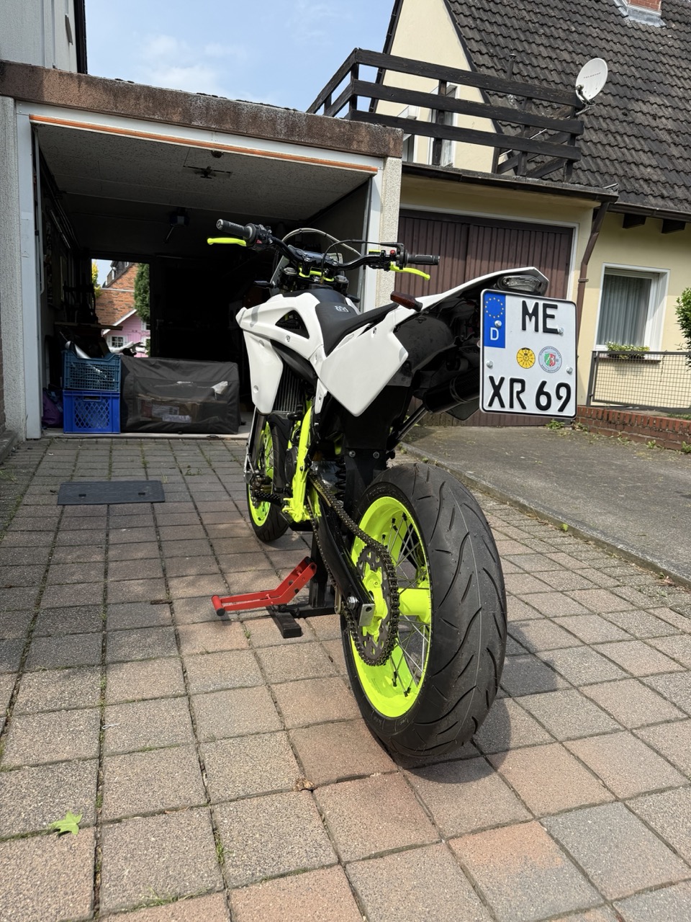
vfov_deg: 71.6
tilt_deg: -9.7
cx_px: 346
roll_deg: -2.6
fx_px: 639
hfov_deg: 56.8
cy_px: 461
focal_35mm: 24
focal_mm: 6.76
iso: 80
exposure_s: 1/2232
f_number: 1.78
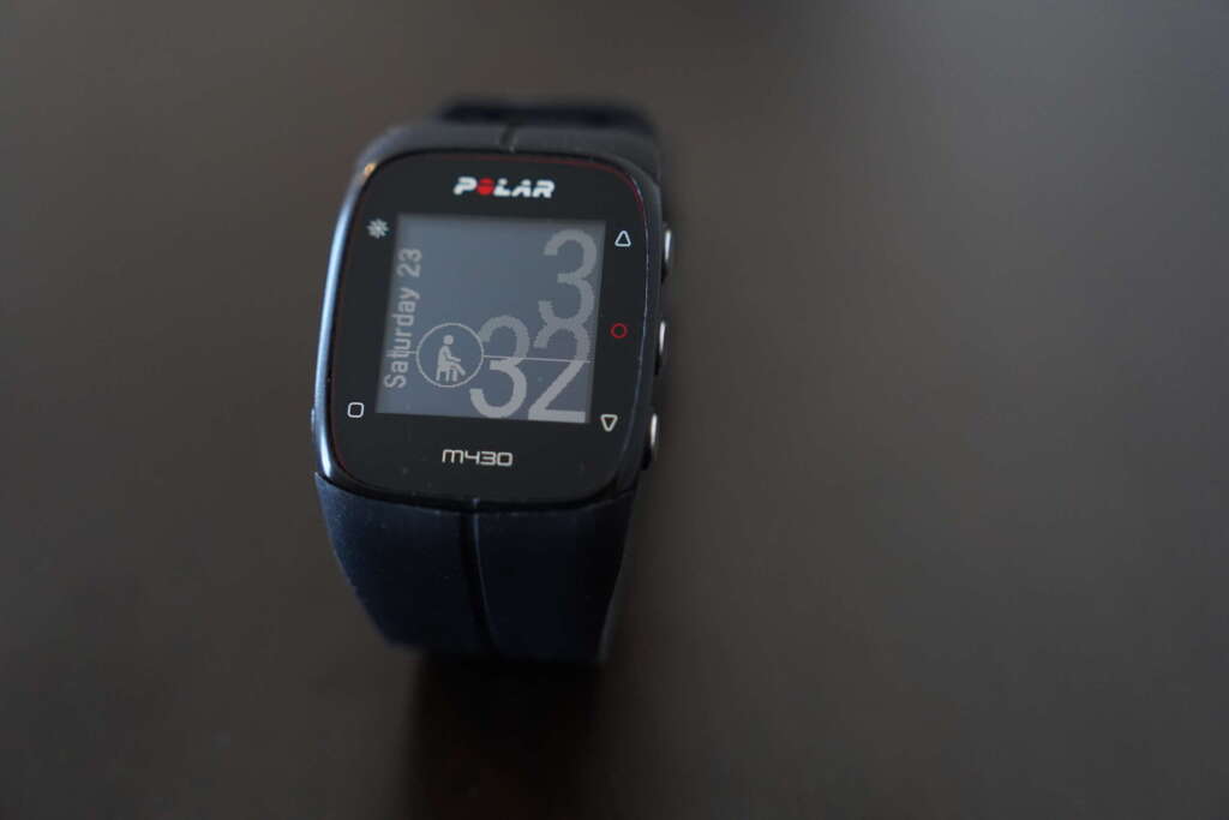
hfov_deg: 38.9
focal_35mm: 51
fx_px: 1741
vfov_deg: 26.5
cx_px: 614
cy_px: 410
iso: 4000
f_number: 2.8
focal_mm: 51
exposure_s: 1/160
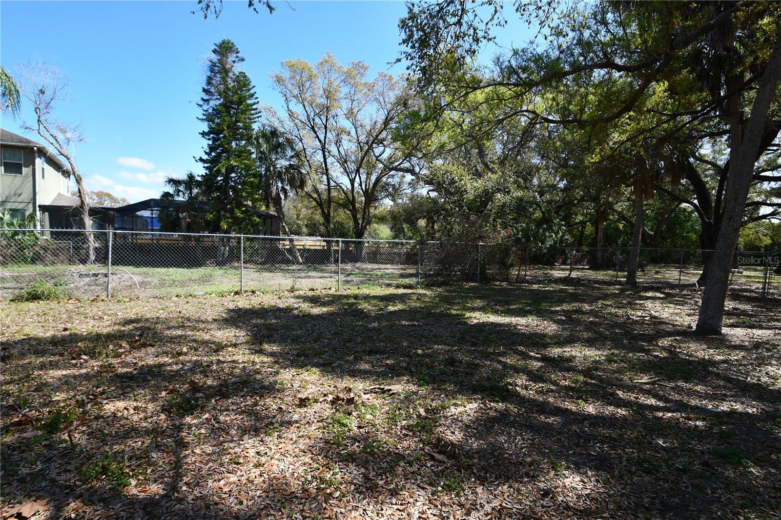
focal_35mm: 16
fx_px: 347
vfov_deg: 73.7
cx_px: 390
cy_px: 260
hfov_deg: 96.7
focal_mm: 11
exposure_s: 1/250
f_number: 8
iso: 180
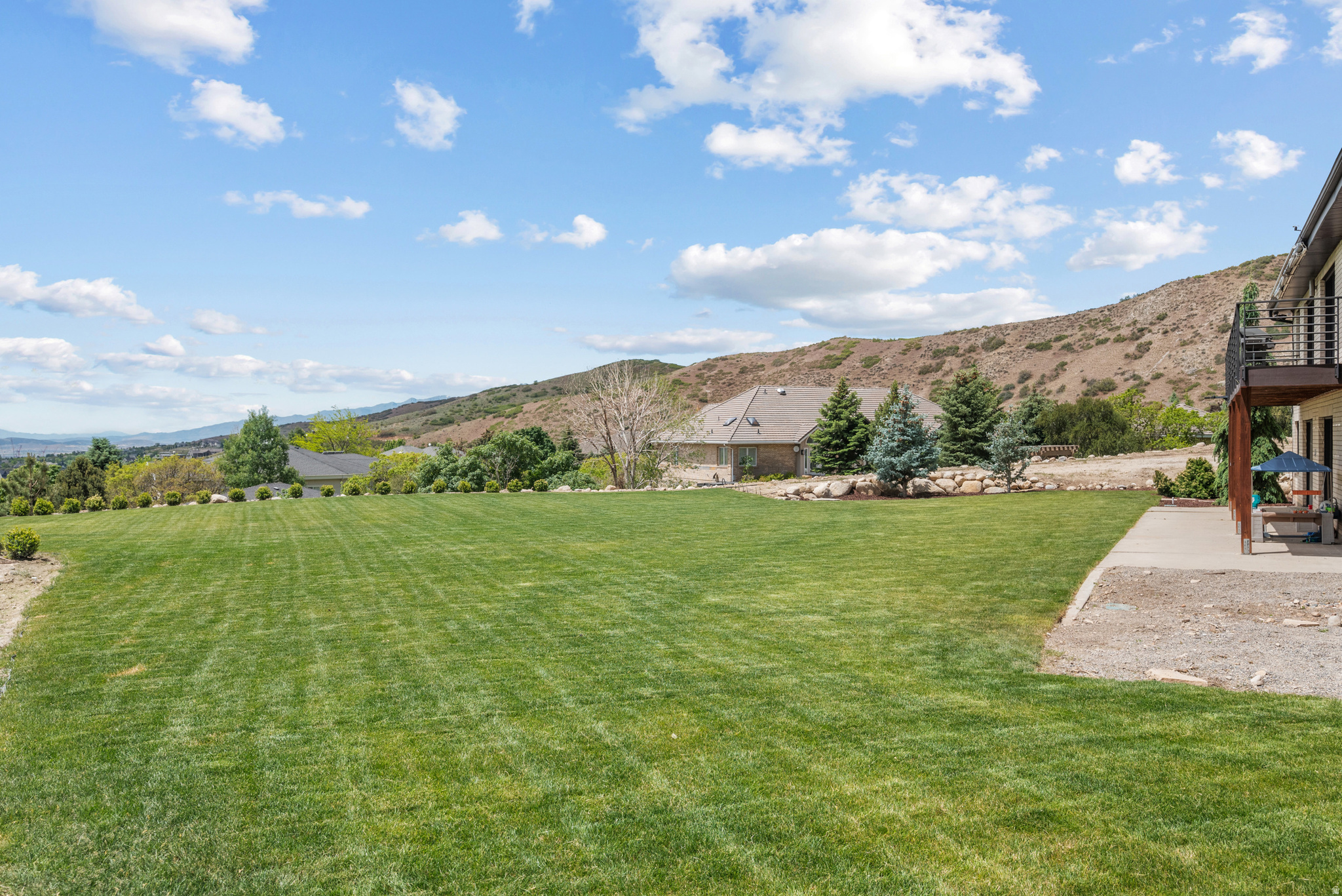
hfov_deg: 70.4
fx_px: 951
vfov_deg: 50.4
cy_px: 448
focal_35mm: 26
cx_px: 671
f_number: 8
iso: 800
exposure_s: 1/200
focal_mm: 25.5
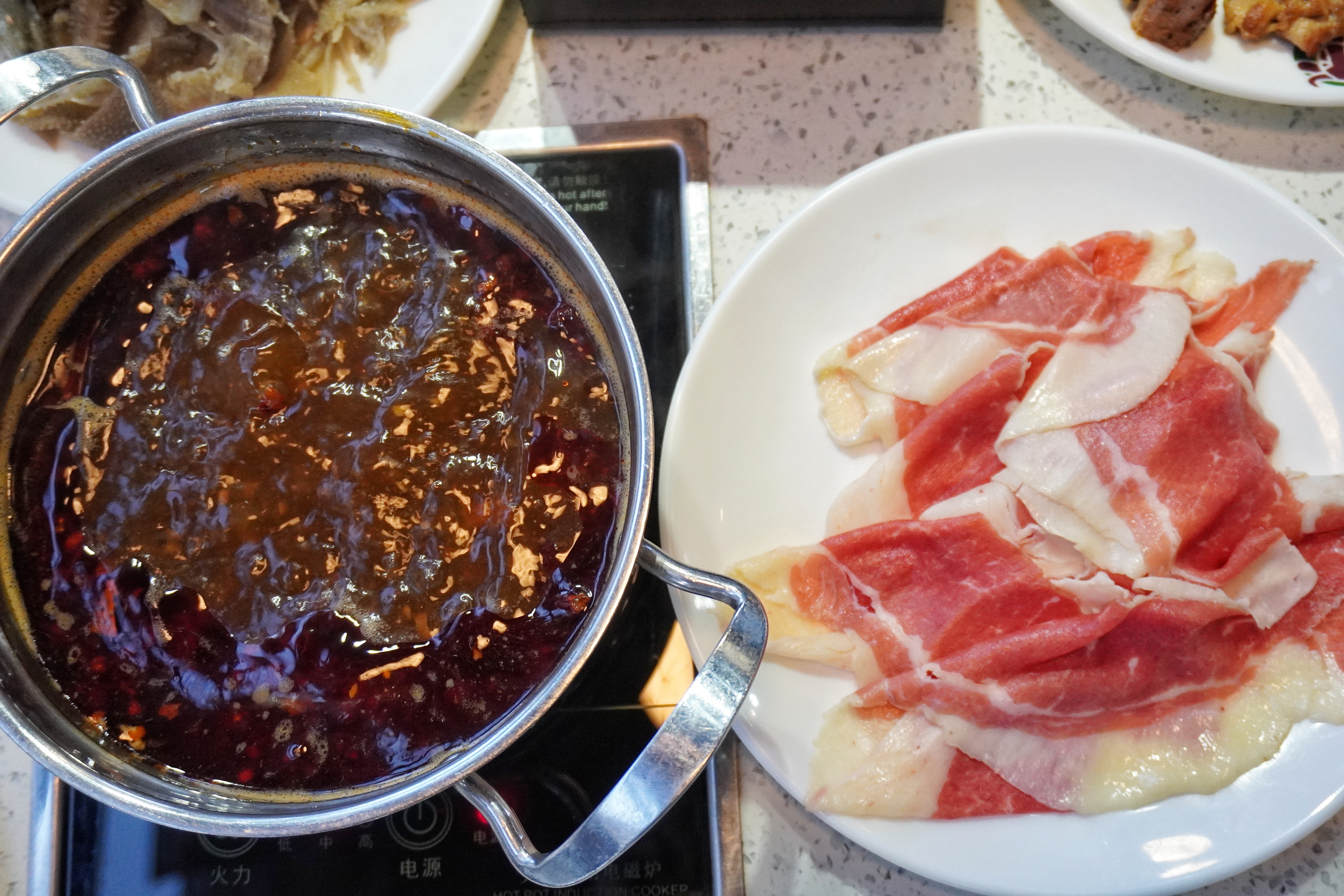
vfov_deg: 35.5
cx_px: 672
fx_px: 1400
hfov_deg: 51.3
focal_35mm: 38
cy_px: 448
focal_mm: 25
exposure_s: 1/160
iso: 2500
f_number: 4.5
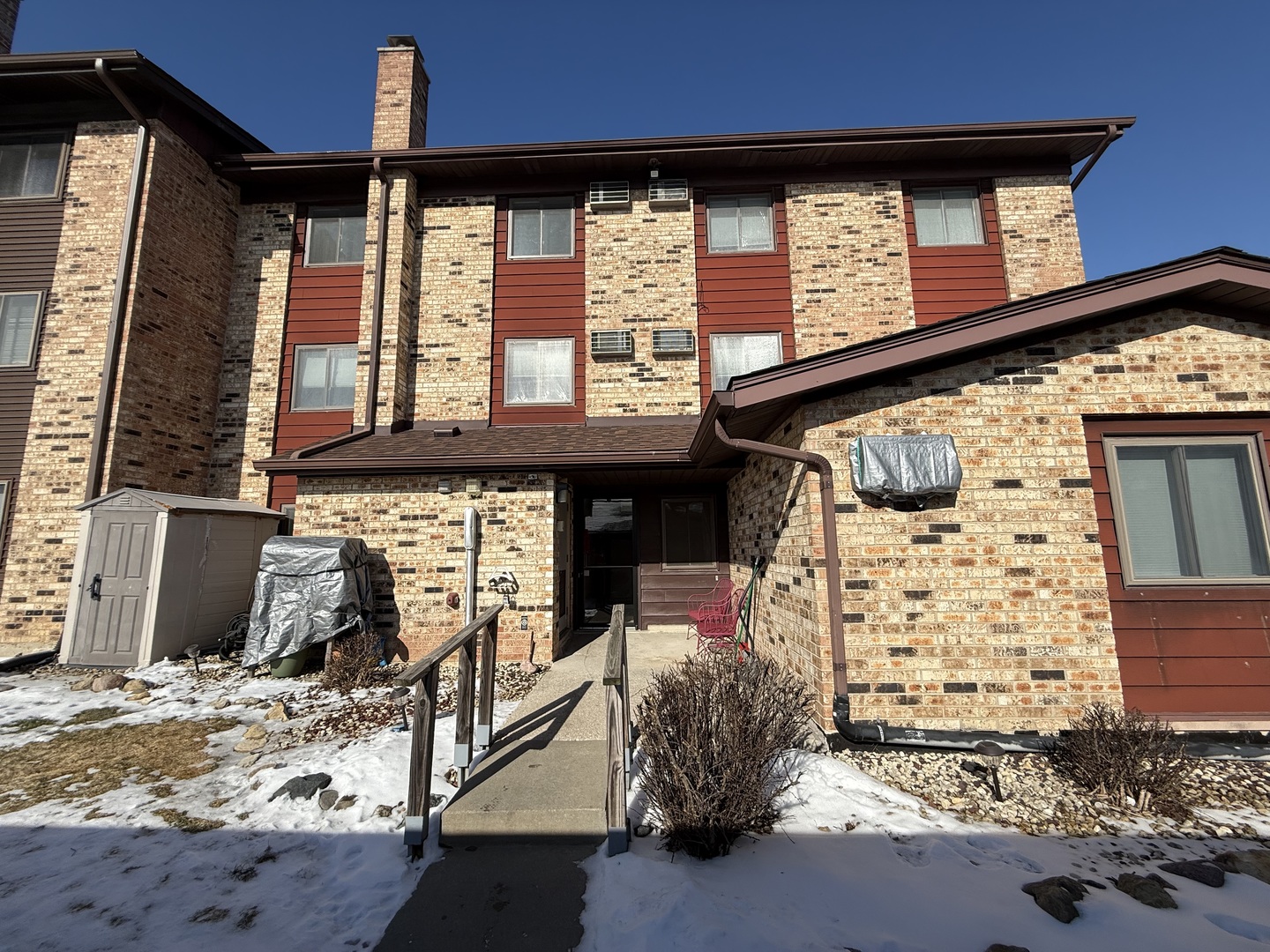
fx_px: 514
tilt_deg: +8.4
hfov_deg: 102.1
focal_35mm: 14
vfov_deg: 85.7
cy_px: 476
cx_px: 635
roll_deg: +1.2
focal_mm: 2.22
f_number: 2.2
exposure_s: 1/3289
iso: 50
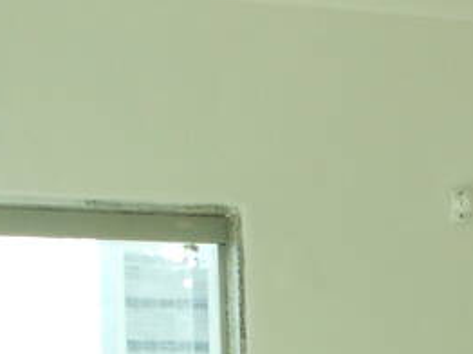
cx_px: 818
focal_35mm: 143
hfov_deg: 12.7
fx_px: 1952
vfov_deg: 10.0
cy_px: 542
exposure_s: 1/200
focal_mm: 4.6
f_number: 3.2
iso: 80
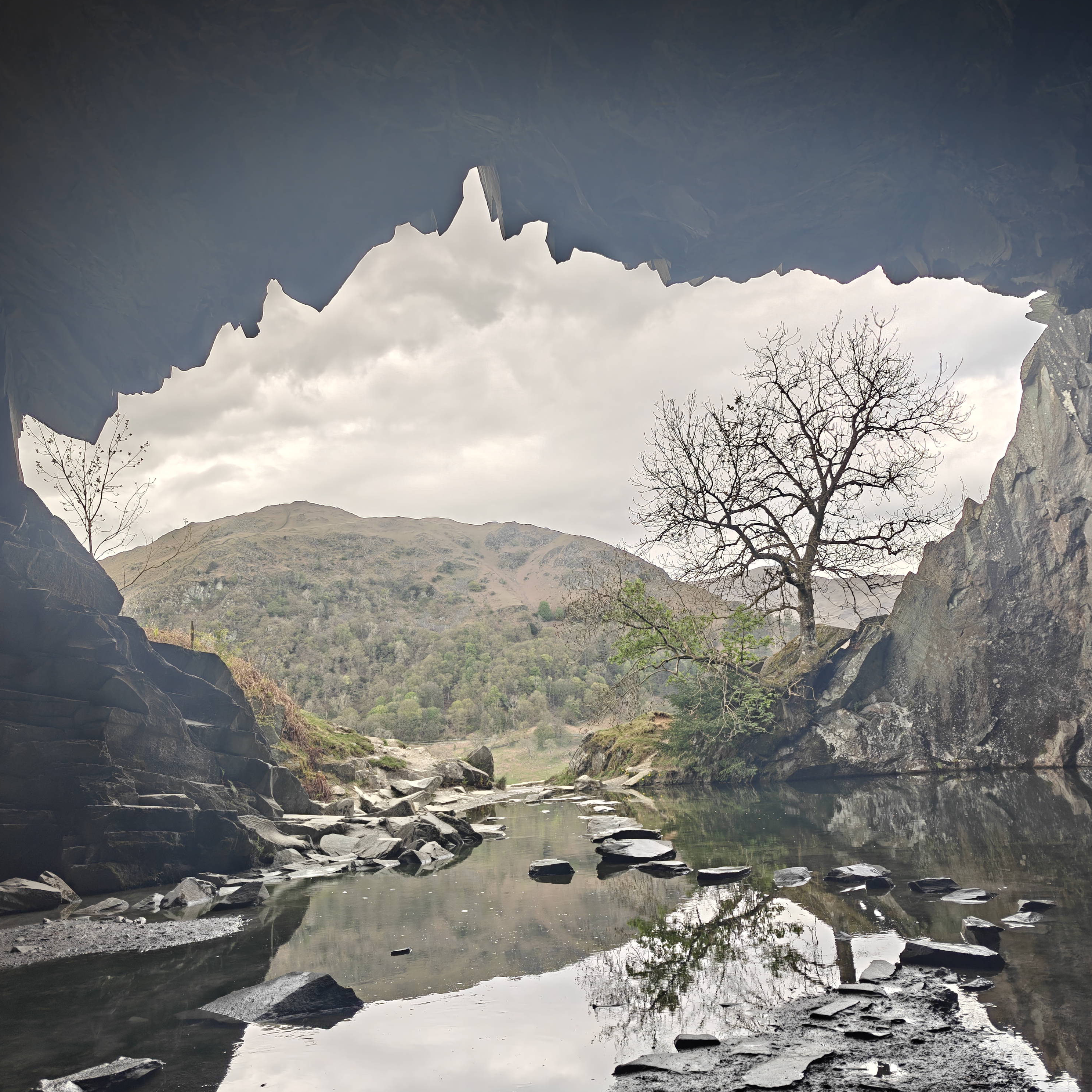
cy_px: 541
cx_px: 544
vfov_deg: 57.3
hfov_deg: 57.3
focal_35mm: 28
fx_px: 999
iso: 125
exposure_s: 1/200
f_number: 1.6
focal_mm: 6.06
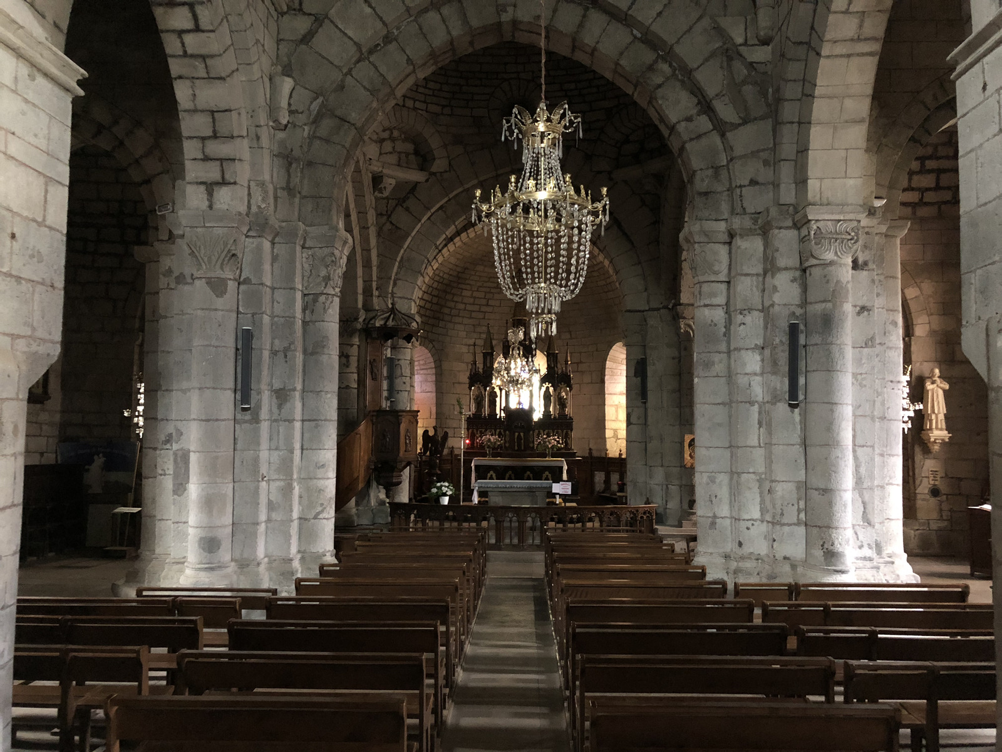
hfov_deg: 63.4
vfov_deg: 49.7
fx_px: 810
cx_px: 501
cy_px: 376
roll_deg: +0.3
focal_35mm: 28
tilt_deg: +4.8
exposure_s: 1/4
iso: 160
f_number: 1.8
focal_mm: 4
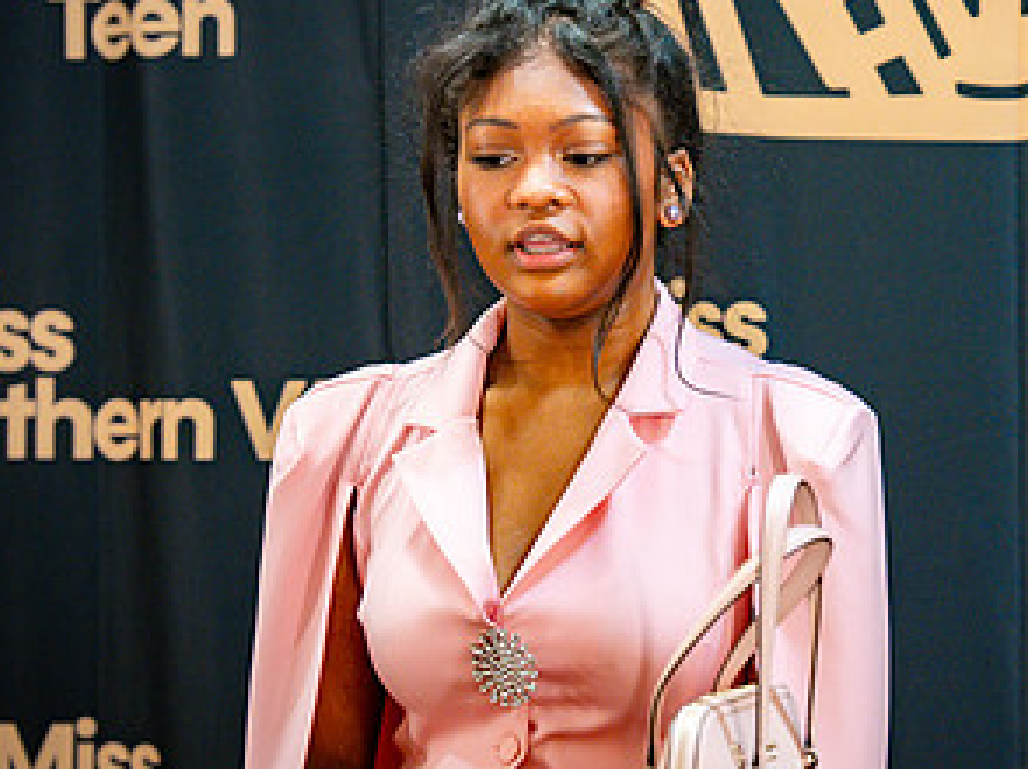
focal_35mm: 129
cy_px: 362
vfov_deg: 11.5
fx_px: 3828
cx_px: 941
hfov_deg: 15.1
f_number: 2.8
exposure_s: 1/125
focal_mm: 68
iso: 800
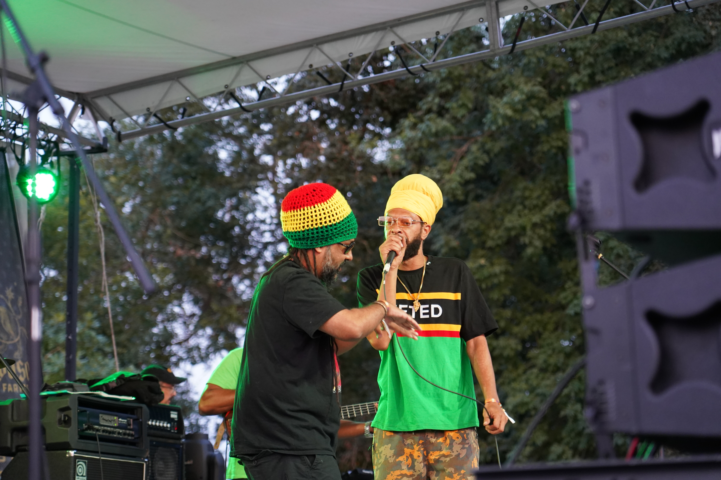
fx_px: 2103
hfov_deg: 19.5
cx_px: 360
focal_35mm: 105
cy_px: 240
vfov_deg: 13.0
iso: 3200
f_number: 4
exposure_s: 1/160
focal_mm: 105
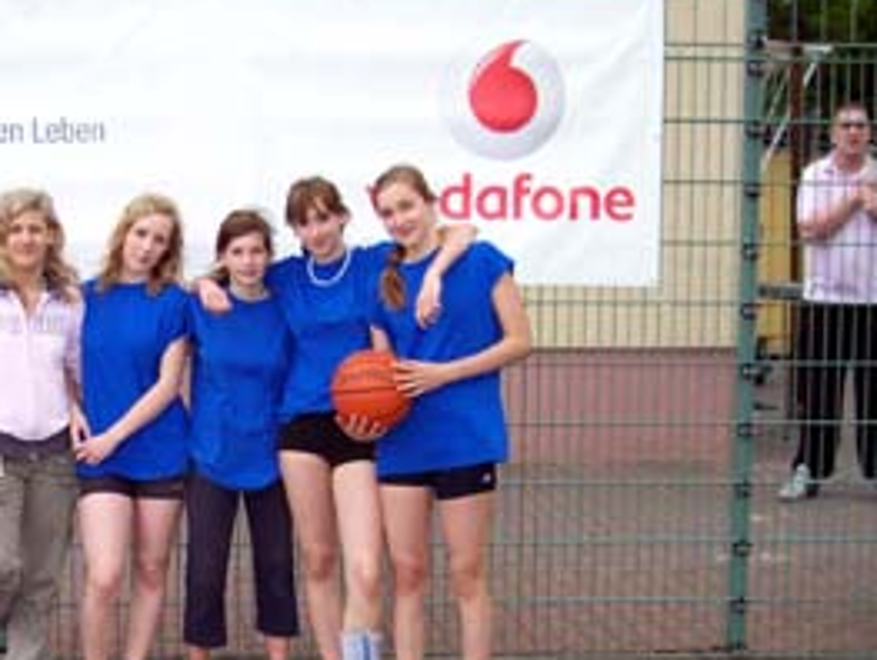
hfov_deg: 29.5
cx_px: 267
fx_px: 1649
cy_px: 467
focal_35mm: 65
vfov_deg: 22.5
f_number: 2.8
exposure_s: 1/700
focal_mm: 8
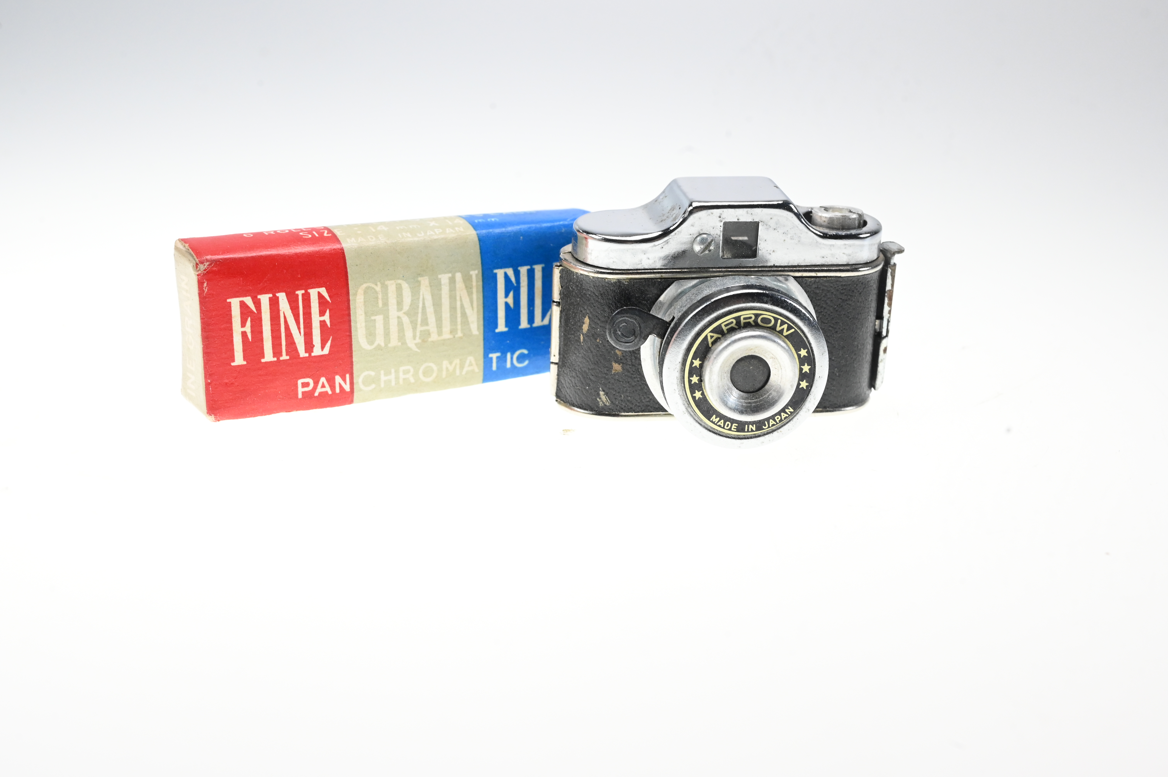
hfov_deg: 39.6
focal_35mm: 50
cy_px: 388
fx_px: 1621
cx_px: 584
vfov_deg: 27.0
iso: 3200
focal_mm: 50
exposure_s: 1/160
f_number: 14
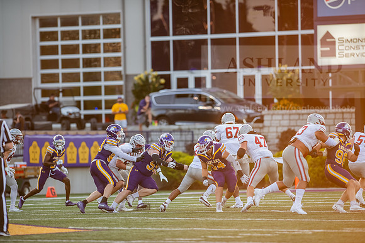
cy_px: 122
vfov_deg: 4.6
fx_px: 3042
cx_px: 182
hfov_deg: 6.9
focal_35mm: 300
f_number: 3.2
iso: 1000
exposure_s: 1/1000
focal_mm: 300
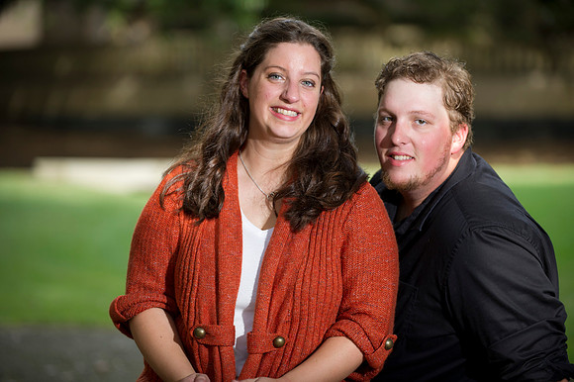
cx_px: 287
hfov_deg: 15.8
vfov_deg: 10.5
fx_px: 2072
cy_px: 191
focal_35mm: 130
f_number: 2.8
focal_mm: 130
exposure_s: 1/250
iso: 200
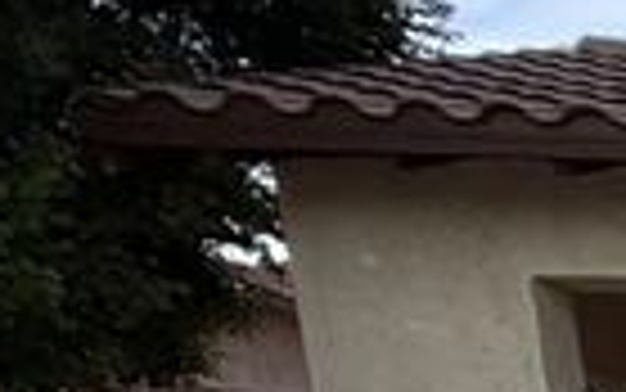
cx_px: 1959
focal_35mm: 109
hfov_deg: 10.9
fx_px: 1860
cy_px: 996
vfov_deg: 10.2
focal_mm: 2.22
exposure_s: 1/506
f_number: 2.2
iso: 40
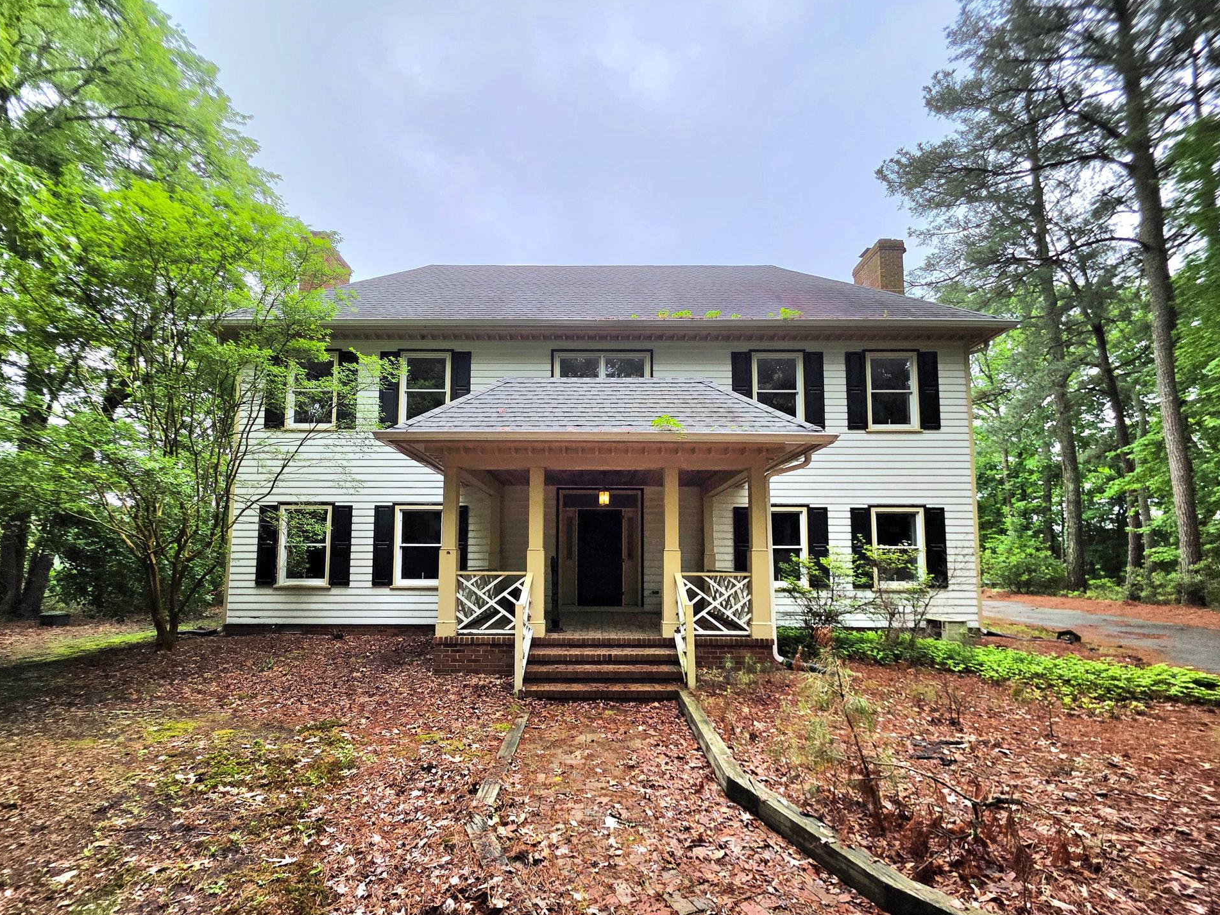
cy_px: 485
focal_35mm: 14
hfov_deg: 102.1
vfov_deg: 85.6
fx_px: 493
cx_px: 598
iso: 40
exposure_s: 1/1667
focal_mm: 2.2
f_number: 1.9
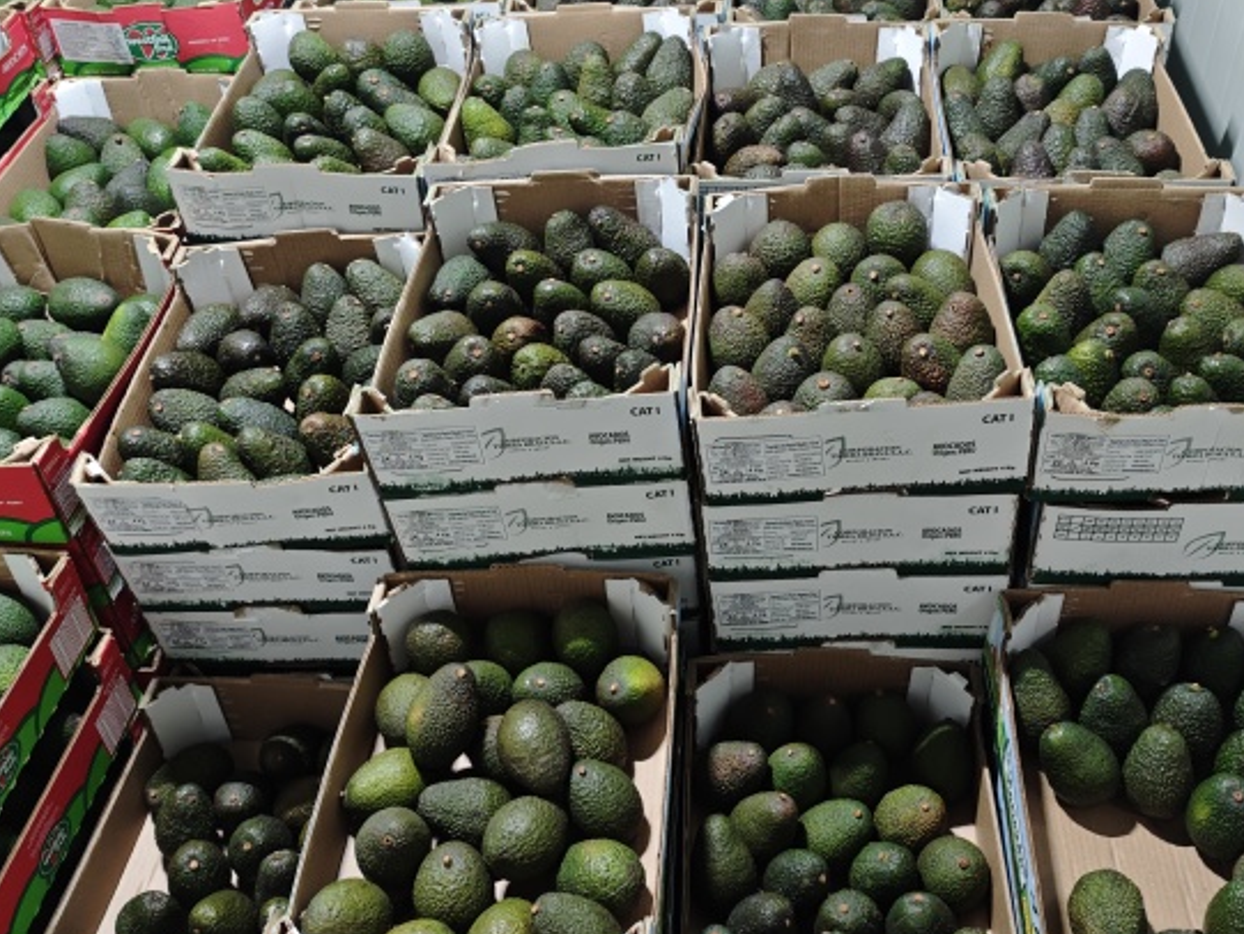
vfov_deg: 41.6
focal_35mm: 34
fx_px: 1222
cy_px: 366
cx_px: 694
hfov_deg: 53.8
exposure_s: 1/50
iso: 800
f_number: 1.44
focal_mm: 6.68
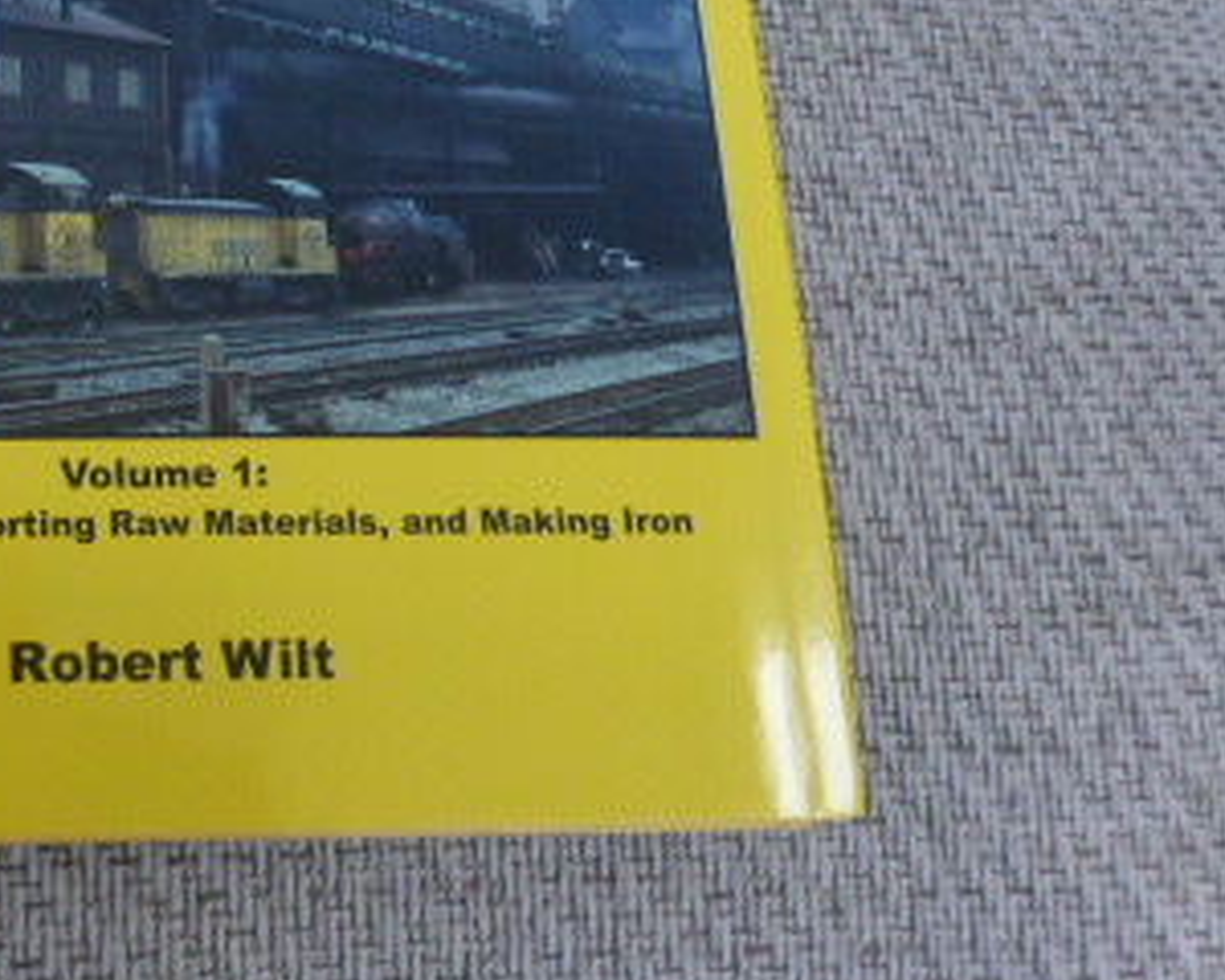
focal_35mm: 50
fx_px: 1813
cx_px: 8
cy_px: 118
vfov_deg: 29.2
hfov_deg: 34.1
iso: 400
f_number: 3.3
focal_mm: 4.3
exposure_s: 1/25
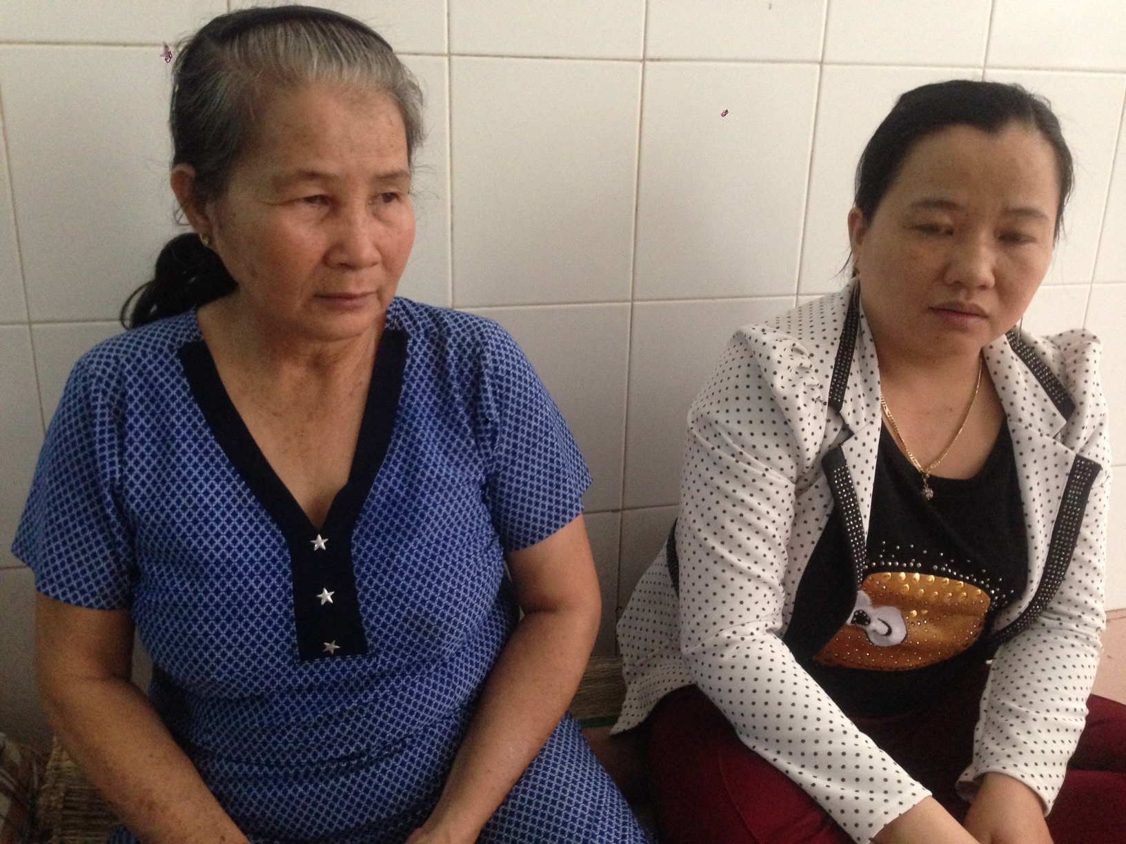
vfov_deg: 42.9
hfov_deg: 55.4
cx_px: 563
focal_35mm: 33
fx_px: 1073
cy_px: 422
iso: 400
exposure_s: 1/15
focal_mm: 4.12
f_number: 2.4
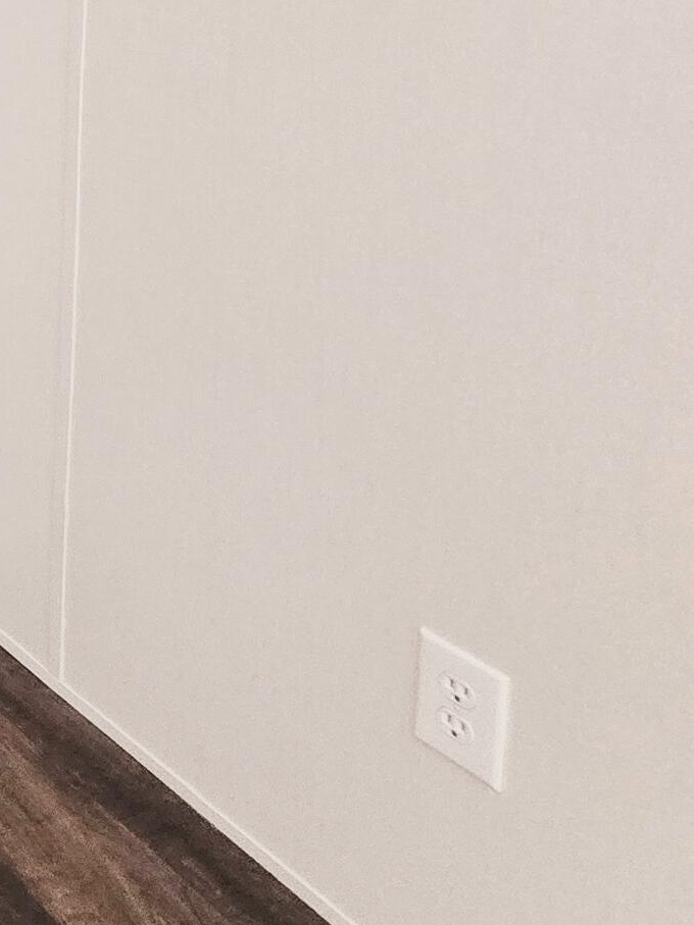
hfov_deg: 17.4
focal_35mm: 43
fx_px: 1150
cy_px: -61
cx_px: -811
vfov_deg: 37.6
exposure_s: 1/60.2
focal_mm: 2.2
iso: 320
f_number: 2.2
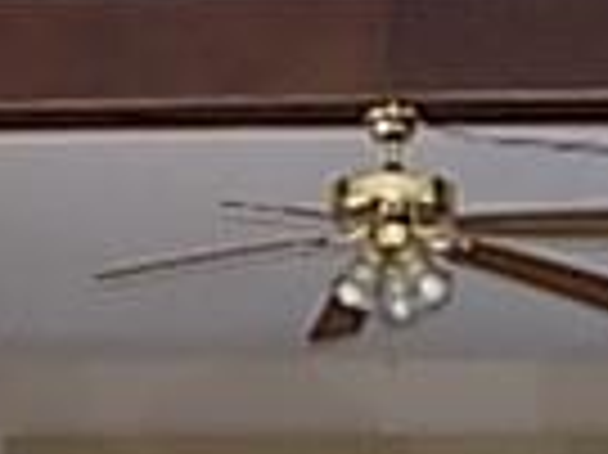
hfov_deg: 18.0
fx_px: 1913
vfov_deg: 12.1
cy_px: 886
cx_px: 392
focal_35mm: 109
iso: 360
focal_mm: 4
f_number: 3.1
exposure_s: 1/30
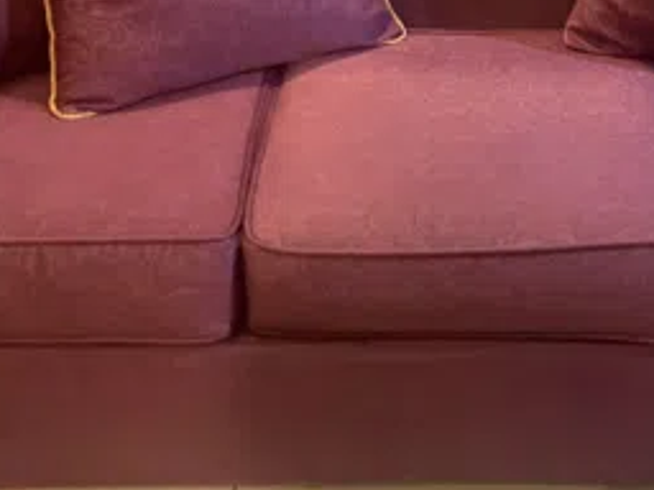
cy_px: 10
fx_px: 1228
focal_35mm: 65
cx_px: 424
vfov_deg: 21.8
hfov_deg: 29.7
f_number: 1.8
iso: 1000
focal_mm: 4.25
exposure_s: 1/25
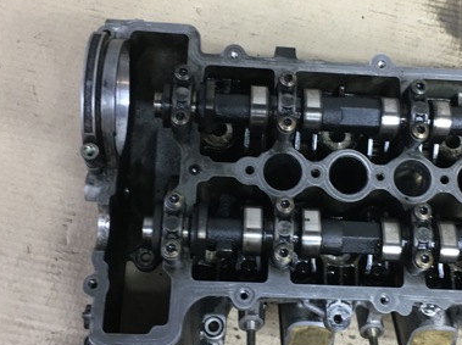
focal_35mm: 49
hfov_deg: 38.8
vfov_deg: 29.6
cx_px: 279
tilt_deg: -73.9
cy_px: 186
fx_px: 653
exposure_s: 1/33
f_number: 2.2
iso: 125
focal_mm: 4.15
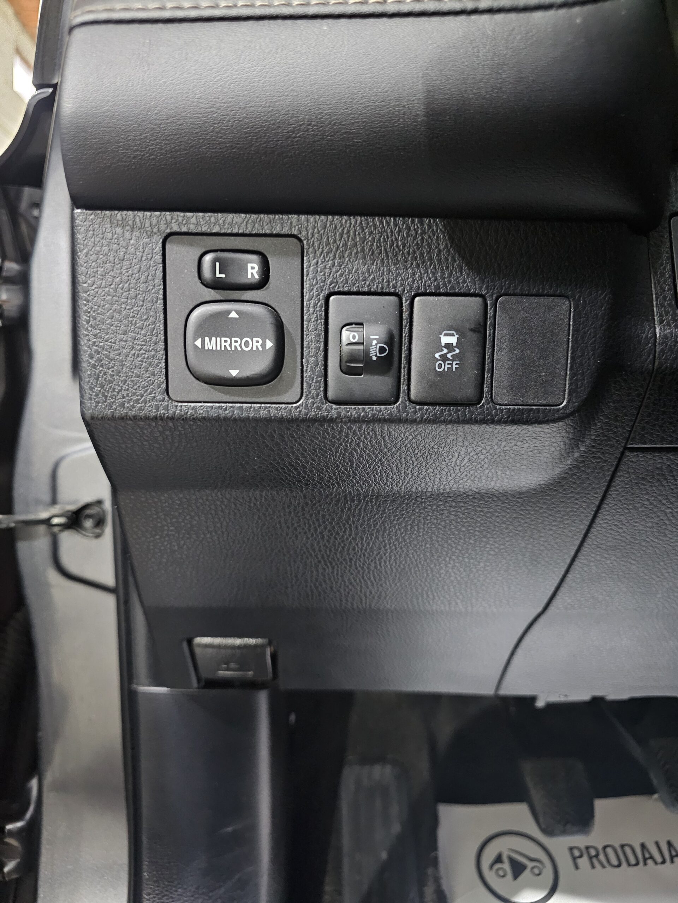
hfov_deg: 58.9
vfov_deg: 73.9
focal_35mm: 23
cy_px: 452
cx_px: 339
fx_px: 601
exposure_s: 1/25
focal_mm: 6.3
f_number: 1.7
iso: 1600
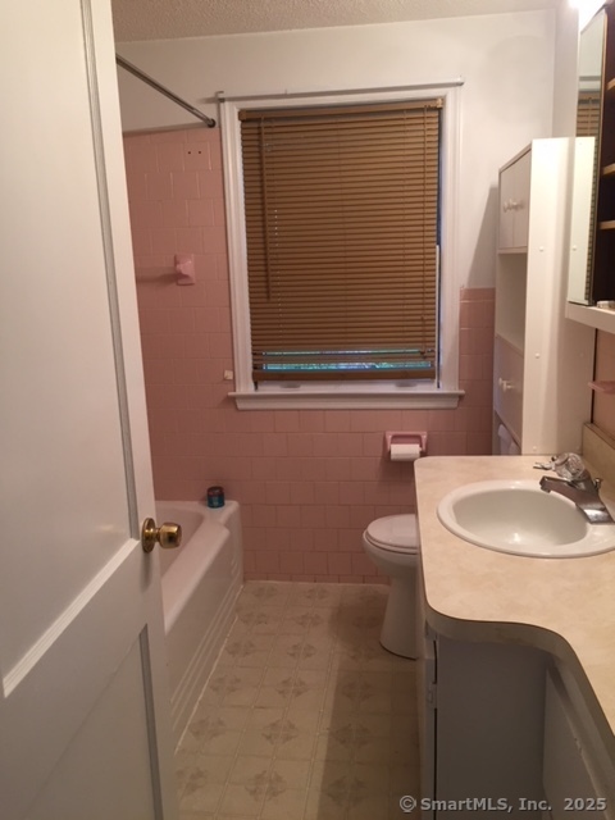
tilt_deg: -10.8
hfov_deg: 48.2
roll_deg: +3.2
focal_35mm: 29
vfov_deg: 61.7
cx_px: 308
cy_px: 410
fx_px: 687
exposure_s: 1/30
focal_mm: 4.15
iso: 40
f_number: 2.2
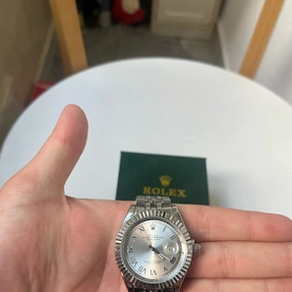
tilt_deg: -57.1
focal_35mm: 31
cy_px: 193
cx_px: 146
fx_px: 296
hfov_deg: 52.5
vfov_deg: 51.6
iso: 80
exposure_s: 1/121
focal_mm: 5.1
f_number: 1.6
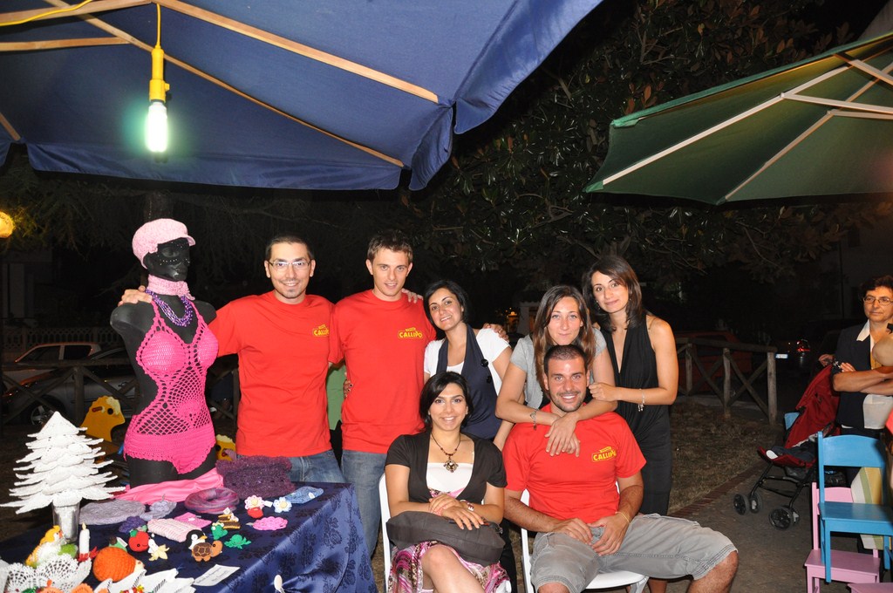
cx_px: 446
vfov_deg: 47.8
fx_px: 669
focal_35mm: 27
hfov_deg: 67.4
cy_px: 296
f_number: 3.5
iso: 800
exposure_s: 1/60
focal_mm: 18
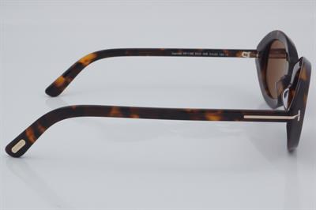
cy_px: 105
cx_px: 158
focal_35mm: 82
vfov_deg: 16.5
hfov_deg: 24.6
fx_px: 724
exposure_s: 1/4
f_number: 32
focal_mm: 55
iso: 100
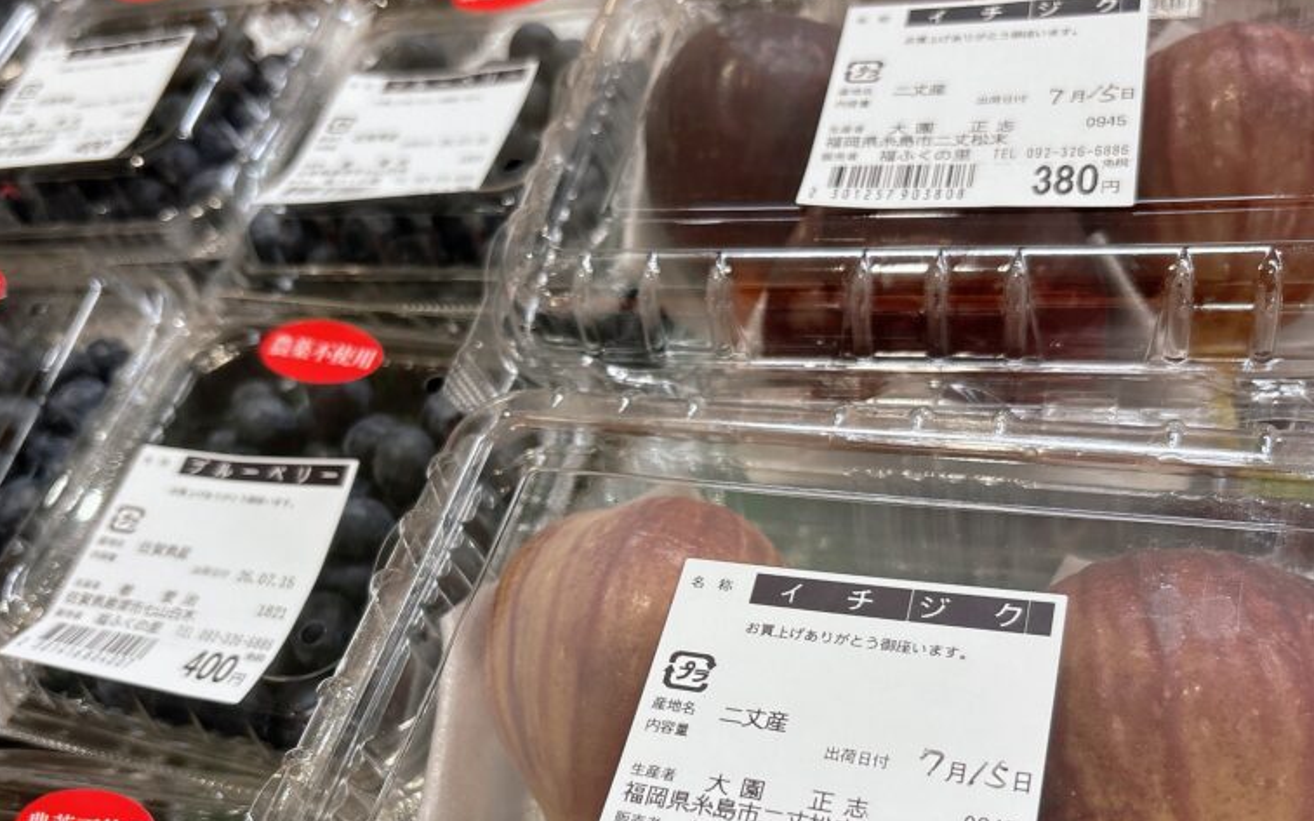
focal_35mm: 35
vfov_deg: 35.8
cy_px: 562
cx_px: 633
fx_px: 1253
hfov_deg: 55.3
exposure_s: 1/120
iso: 100
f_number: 1.6
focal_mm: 5.96
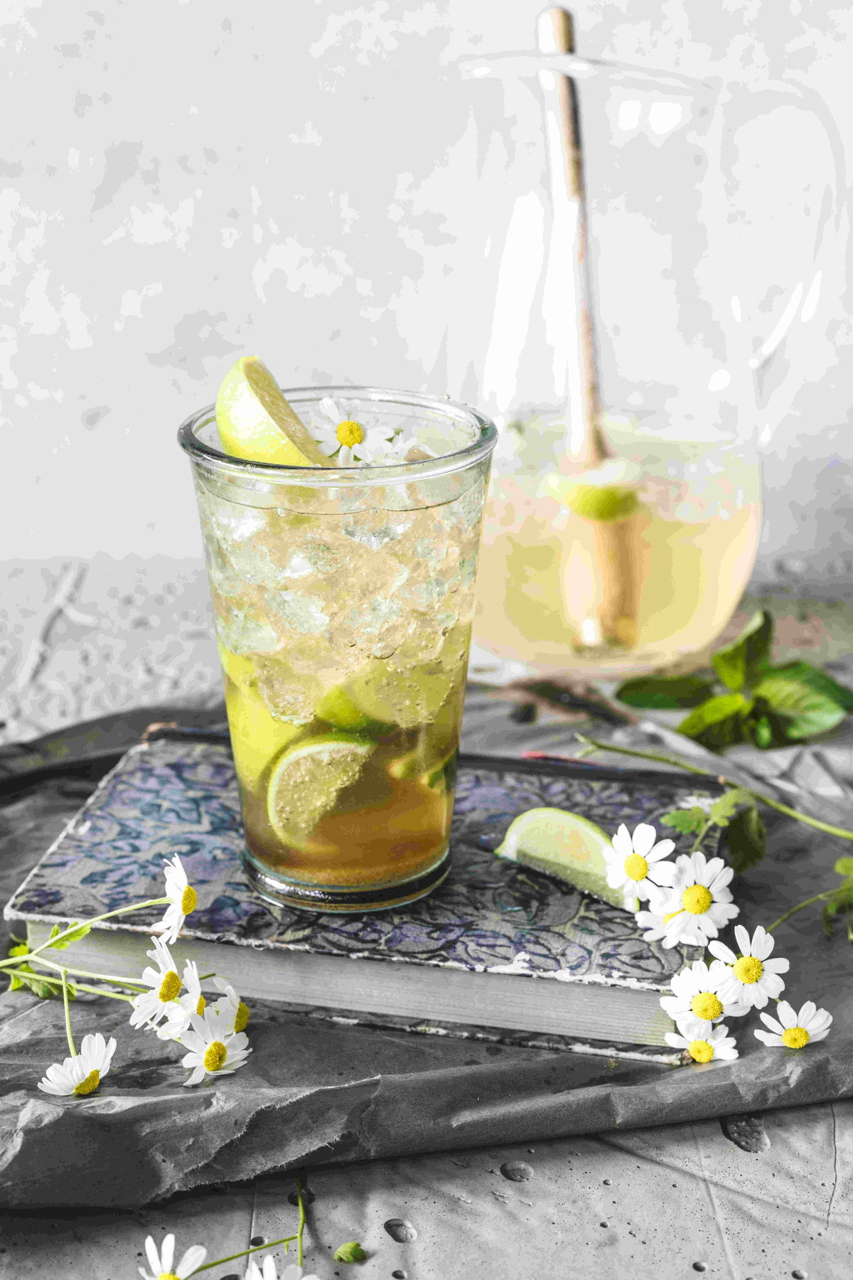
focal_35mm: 50
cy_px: 640
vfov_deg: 39.6
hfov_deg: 27.0
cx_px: 426
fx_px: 1777
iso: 100
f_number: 7.1
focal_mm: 50
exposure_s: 1/5
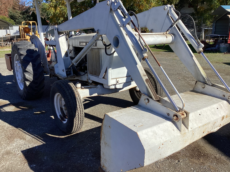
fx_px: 206
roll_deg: -0.6
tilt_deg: -16.2
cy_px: 86
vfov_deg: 45.4
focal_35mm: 31
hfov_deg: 58.4
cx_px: 115
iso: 25
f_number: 2.4
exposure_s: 1/1381
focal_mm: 3.3
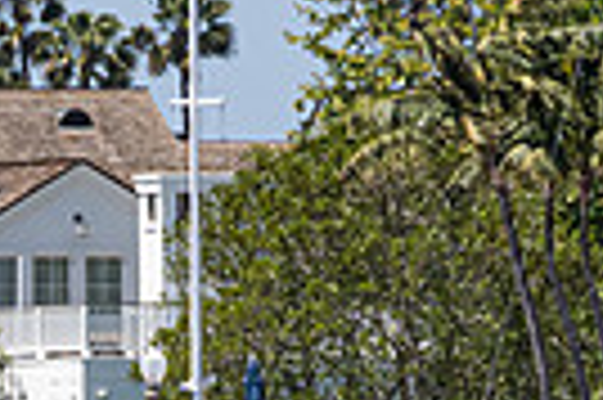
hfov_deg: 1.7
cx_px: -345
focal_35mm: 1182
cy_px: 976
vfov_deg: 1.2
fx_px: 19774
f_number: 18
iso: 250
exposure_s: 1/320
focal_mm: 200
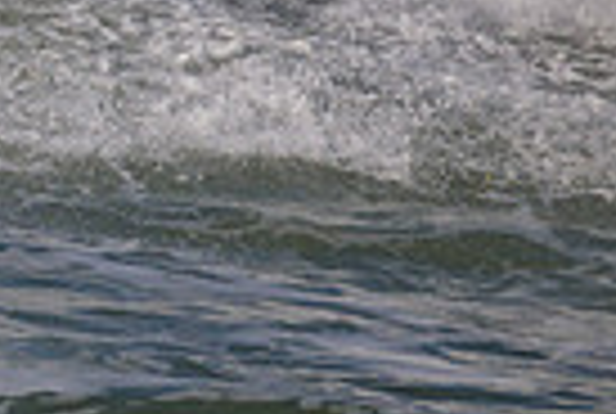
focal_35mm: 2743
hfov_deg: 0.8
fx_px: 47038
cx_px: -585
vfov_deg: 0.5
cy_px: -146
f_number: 11
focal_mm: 650
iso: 400
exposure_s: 1/2000
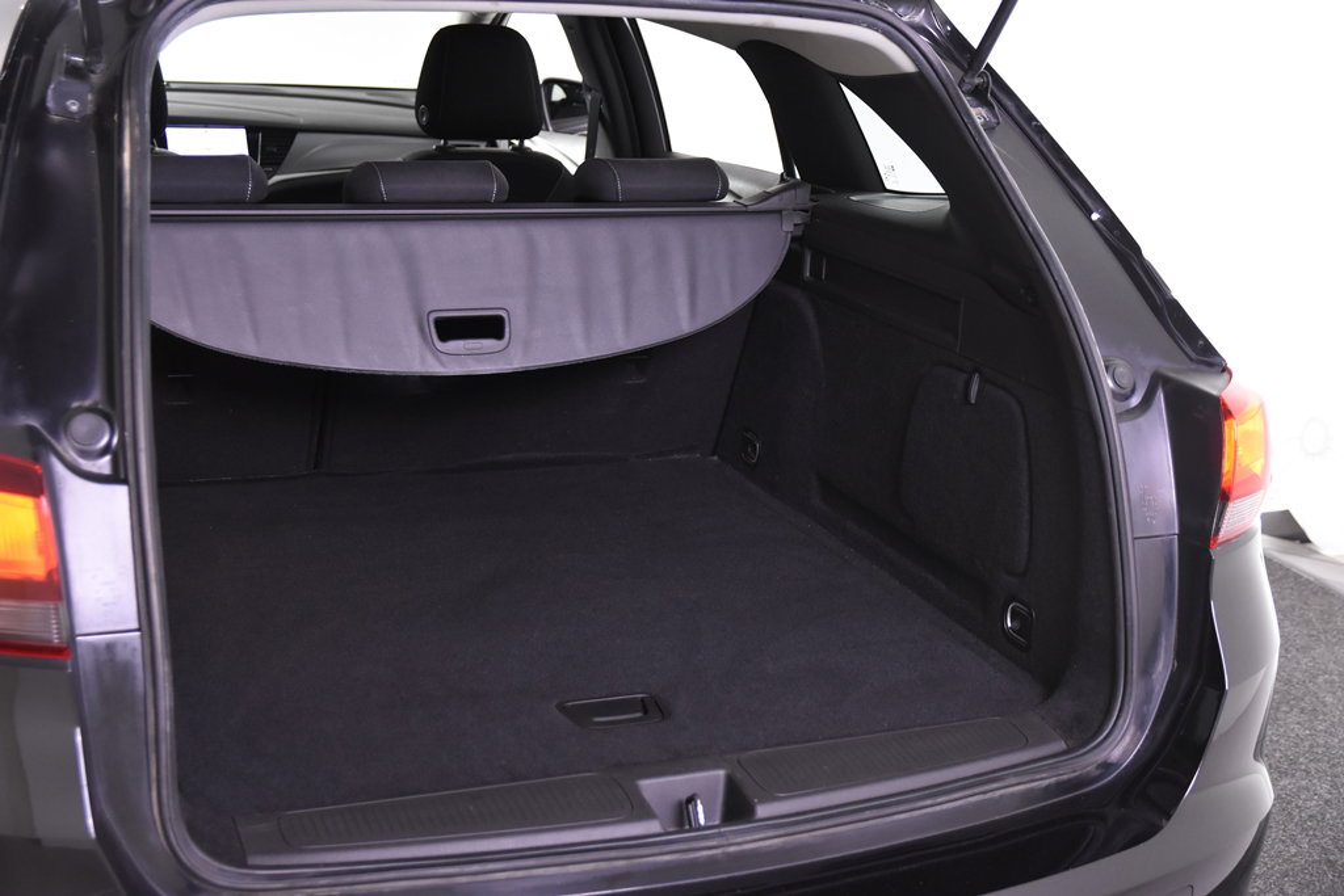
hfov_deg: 38.9
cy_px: 448
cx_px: 672
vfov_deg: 26.5
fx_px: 1904
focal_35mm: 51
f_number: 3.5
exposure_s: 1/50
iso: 1600
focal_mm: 34
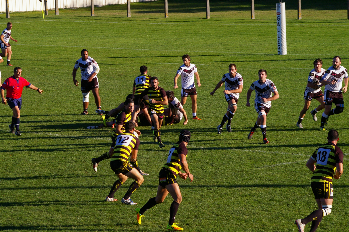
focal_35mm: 180
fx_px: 1743
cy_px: 116
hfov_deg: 11.4
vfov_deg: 7.6
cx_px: 174
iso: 400
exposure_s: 1/500
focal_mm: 120
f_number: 9.5
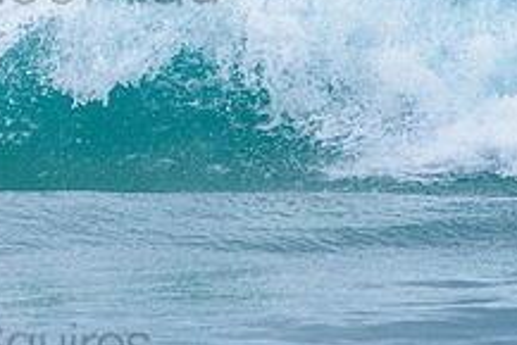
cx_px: -33
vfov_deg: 1.0
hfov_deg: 1.5
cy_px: -51
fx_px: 19213
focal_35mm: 1337
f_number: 5.6
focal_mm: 500
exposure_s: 1/2000
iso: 450
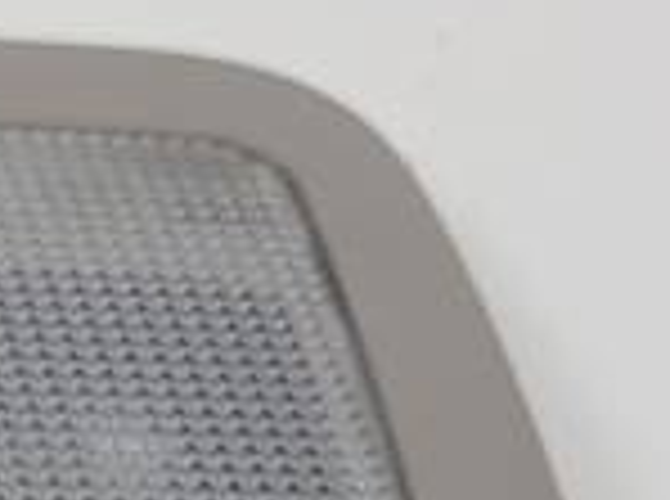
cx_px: -643
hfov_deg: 10.8
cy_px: 1207
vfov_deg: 8.1
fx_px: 3244
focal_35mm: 168
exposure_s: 1/362
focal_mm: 4.2
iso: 40
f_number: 1.7
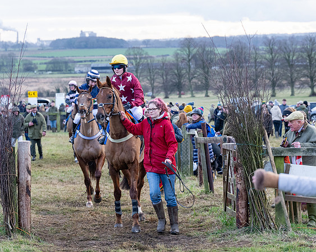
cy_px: 126
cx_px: 135
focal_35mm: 150
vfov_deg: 10.3
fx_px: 1401
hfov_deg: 12.9
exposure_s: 1/400
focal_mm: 89
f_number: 4
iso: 1000
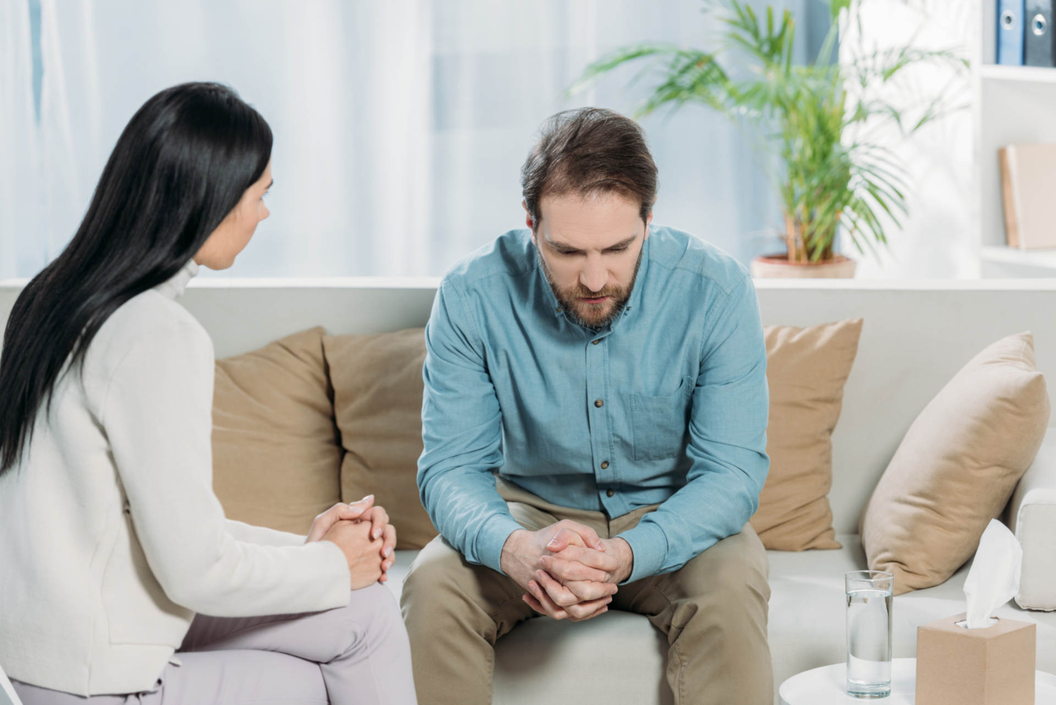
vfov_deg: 11.0
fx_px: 3668
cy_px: 352
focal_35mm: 125
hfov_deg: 16.4
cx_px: 528
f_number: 4
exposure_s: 1/160
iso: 125
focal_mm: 125
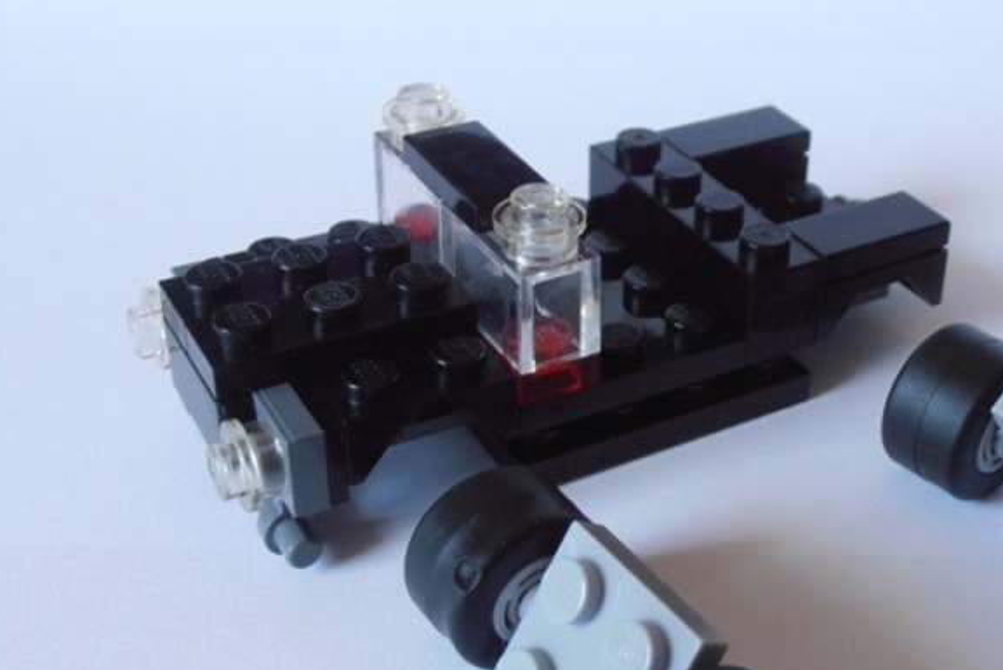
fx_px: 1672
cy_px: 391
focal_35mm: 60
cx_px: 678
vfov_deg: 22.6
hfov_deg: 33.1
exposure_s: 1/25
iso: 125
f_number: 3.9
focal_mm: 6.61
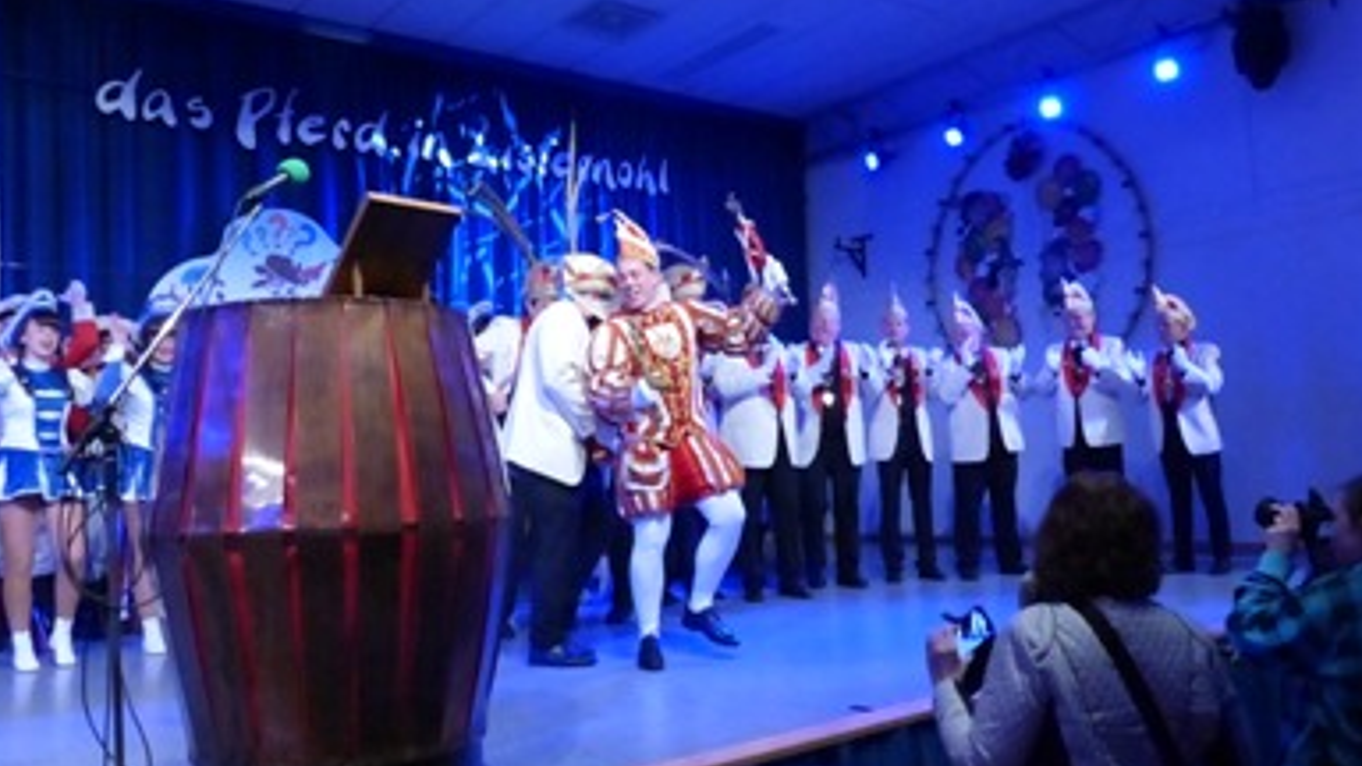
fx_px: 1083
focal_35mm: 30
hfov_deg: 64.3
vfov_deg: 38.9
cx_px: 670
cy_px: 397
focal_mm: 4.9
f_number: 3.5
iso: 1600
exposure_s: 1/100
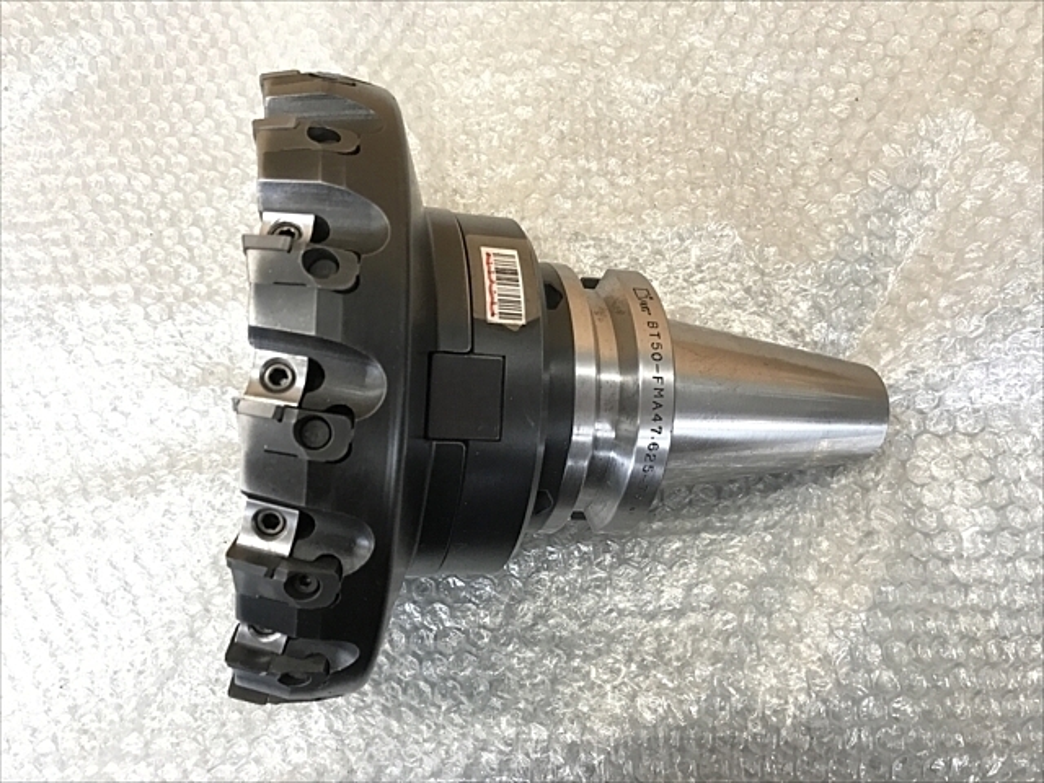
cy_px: 392
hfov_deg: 63.4
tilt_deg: -73.7
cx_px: 522
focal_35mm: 28
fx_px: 844
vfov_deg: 49.7
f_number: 1.8
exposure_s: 1/20
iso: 40
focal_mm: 3.99
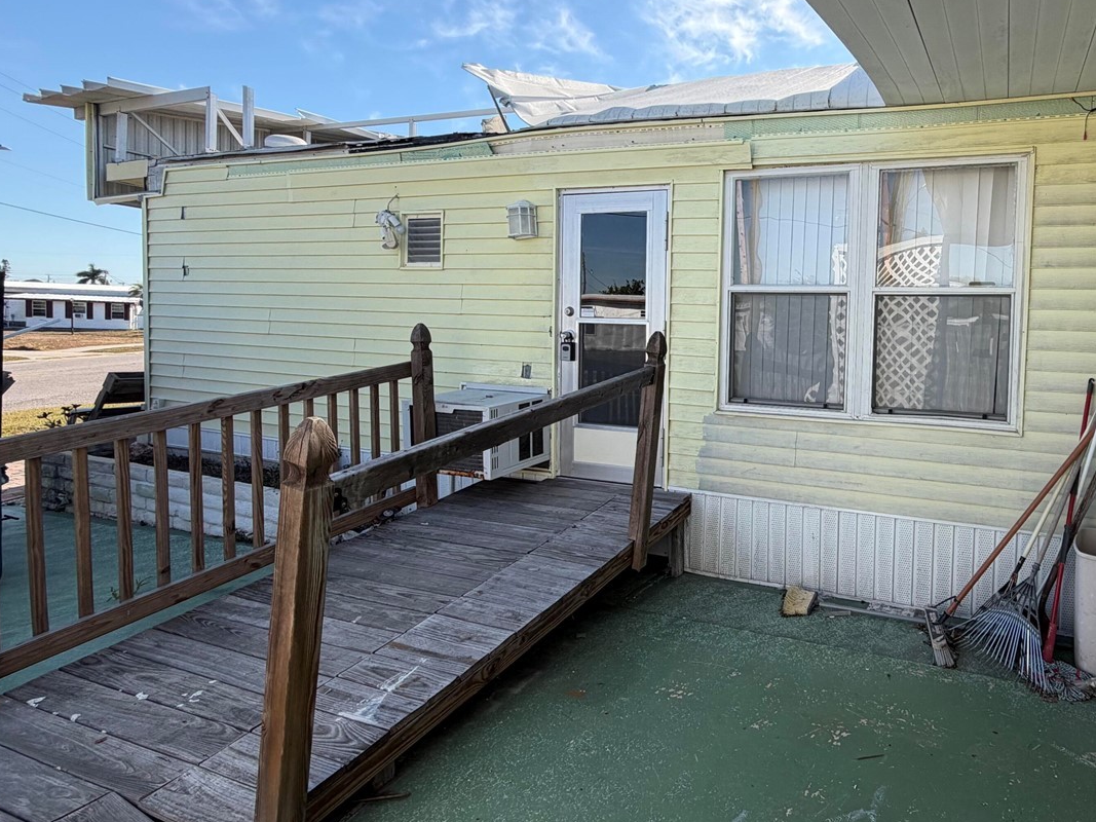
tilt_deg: -3.4
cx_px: 778
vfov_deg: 63.2
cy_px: 358
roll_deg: -1.3
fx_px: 665
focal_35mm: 21
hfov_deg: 75.1
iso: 32
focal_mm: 2.22
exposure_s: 1/770
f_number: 2.2
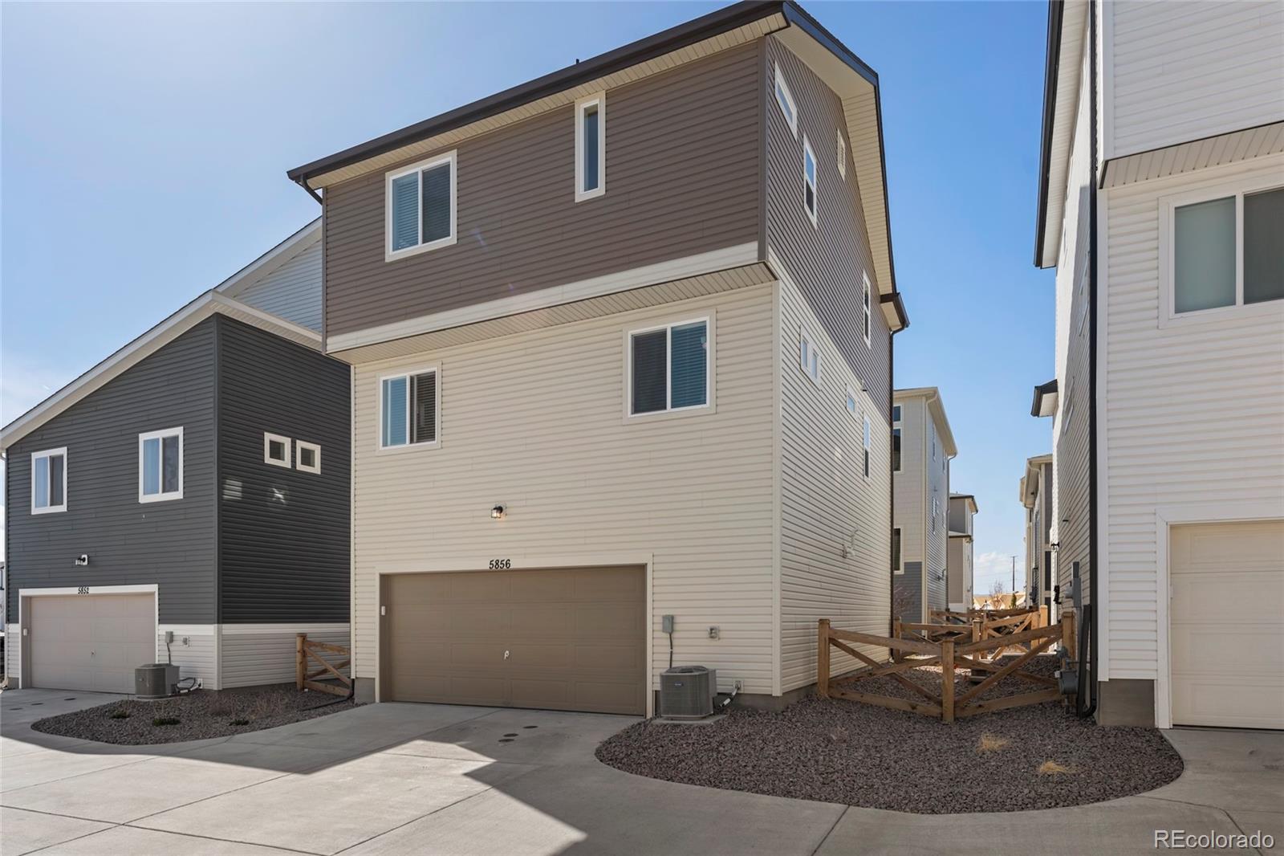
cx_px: 642
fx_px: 699
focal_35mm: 20
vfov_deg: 62.9
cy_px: 428
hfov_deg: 85.1
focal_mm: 19.6
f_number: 8
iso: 100
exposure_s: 1/2000
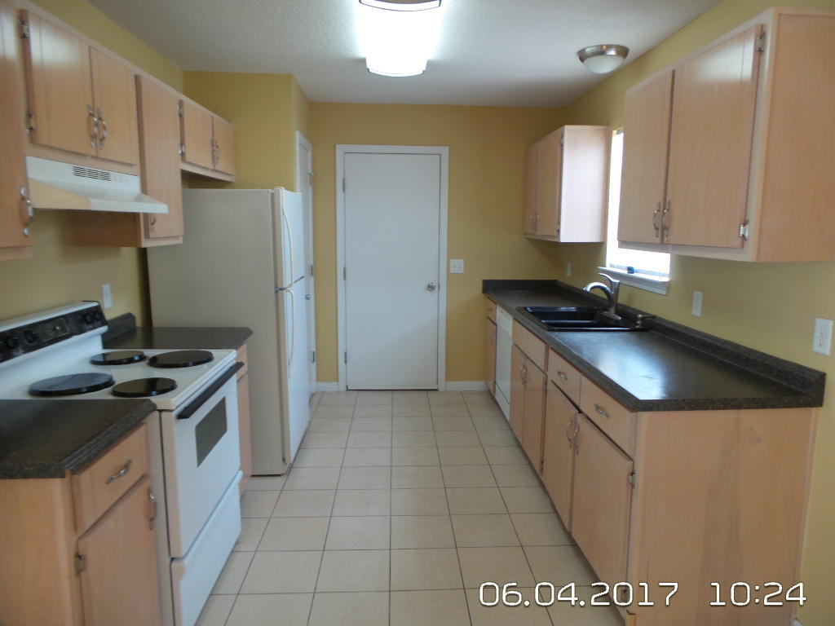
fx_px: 555
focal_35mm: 23
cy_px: 313
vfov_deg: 58.9
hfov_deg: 73.9
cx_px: 418
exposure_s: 1/30
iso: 160
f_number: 2.8
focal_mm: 4.1
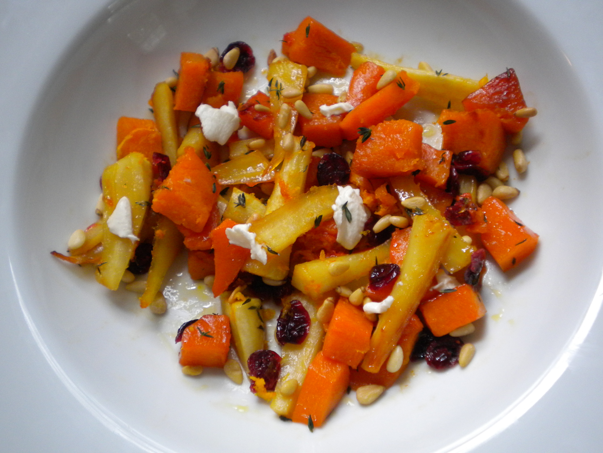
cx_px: 302
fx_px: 714
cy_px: 226
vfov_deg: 35.1
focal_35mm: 41
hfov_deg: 45.8
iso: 318
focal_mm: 7.4
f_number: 3.5
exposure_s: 1/60
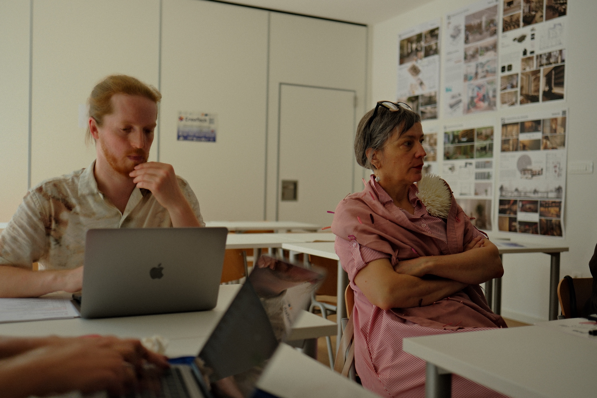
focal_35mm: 35
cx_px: 298
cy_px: 199
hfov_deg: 54.4
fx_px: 580
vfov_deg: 37.9
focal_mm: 23
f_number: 1.4
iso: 125
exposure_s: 1/300
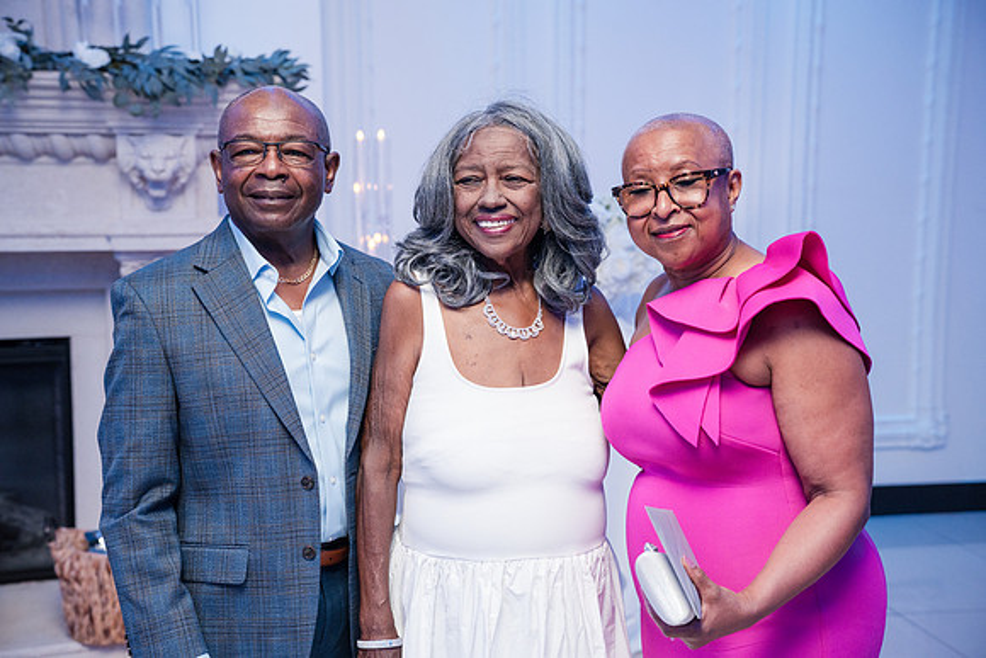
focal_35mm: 52
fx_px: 1424
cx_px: 493
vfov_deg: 26.0
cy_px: 329
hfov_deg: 38.2
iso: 4000
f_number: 4
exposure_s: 1/250
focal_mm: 52
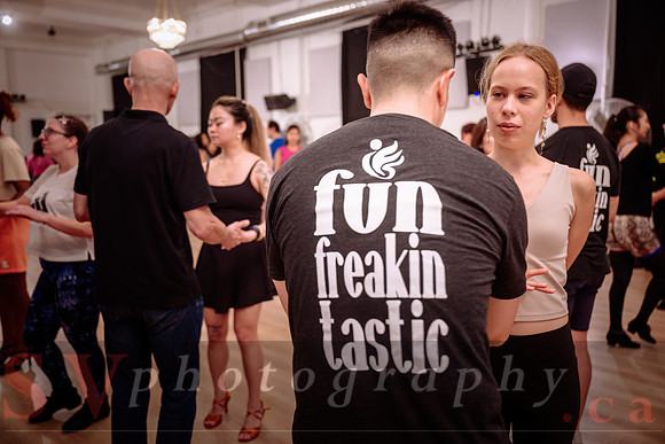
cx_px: 332
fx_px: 582
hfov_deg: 59.5
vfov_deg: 41.7
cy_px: 222
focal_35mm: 32
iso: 800
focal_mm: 31.5
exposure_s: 1/100
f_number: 2.8
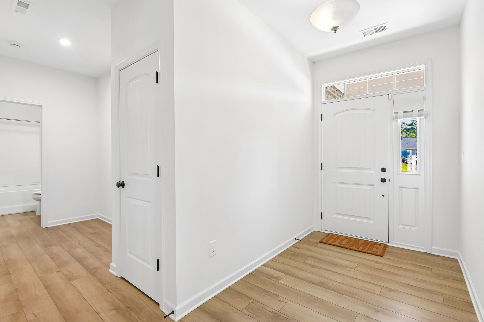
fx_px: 215
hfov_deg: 96.7
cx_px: 242
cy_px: 161
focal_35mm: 16
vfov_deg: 73.7
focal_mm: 16
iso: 200
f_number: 8
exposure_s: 1/20
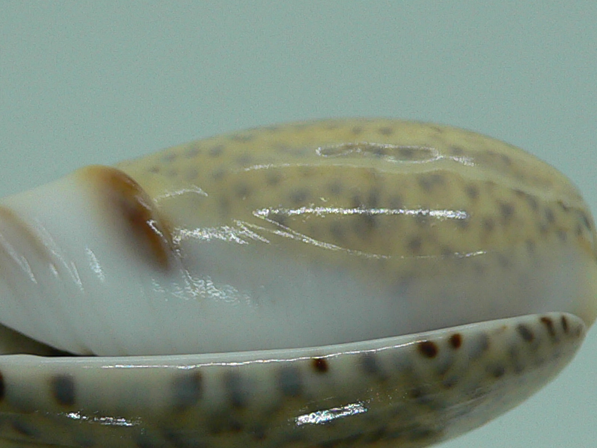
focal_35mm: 89
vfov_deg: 16.4
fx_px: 1535
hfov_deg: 22.0
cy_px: 377
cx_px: 251
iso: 80
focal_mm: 4.6
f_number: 2.8
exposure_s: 1/60
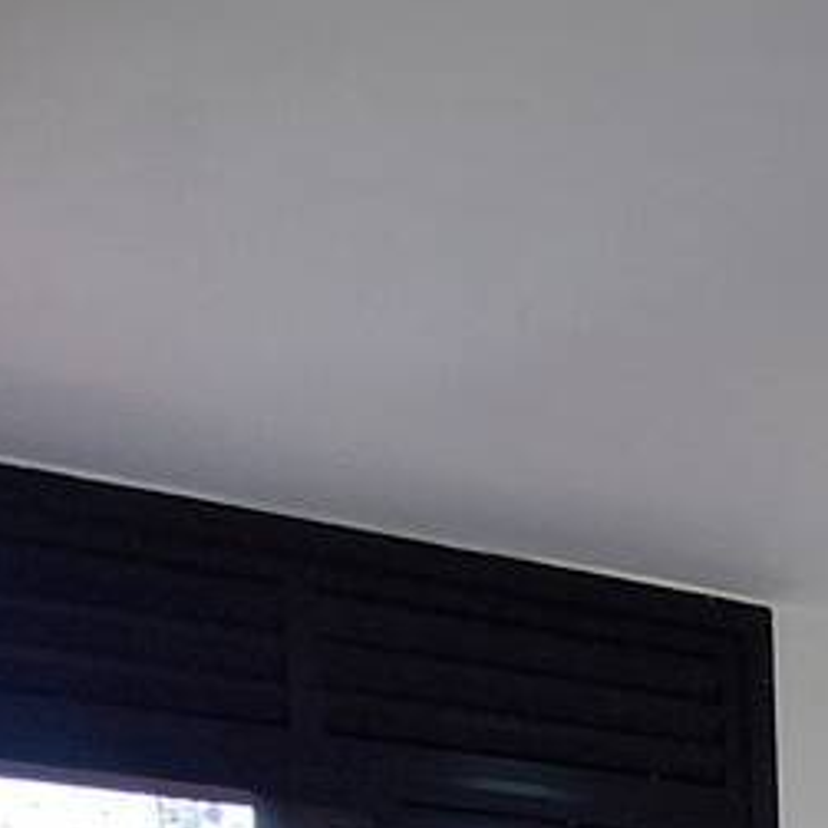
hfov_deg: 23.2
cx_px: 1069
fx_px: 1786
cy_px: 1590
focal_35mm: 66
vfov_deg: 18.6
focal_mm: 1.74
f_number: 2.2
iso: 40
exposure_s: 1/60
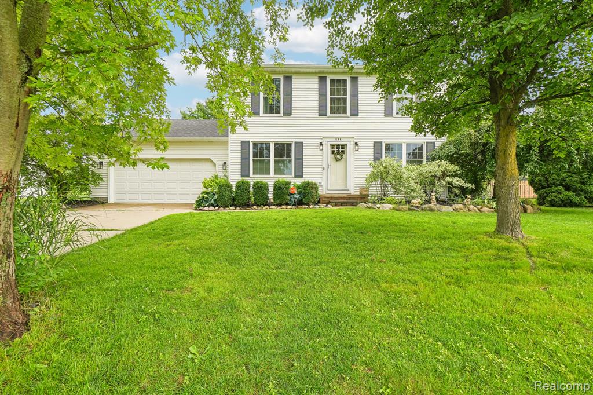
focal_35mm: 15
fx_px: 247
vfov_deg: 77.3
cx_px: 296
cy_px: 198
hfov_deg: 100.4
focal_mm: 10
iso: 100
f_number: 8
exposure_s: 1/60
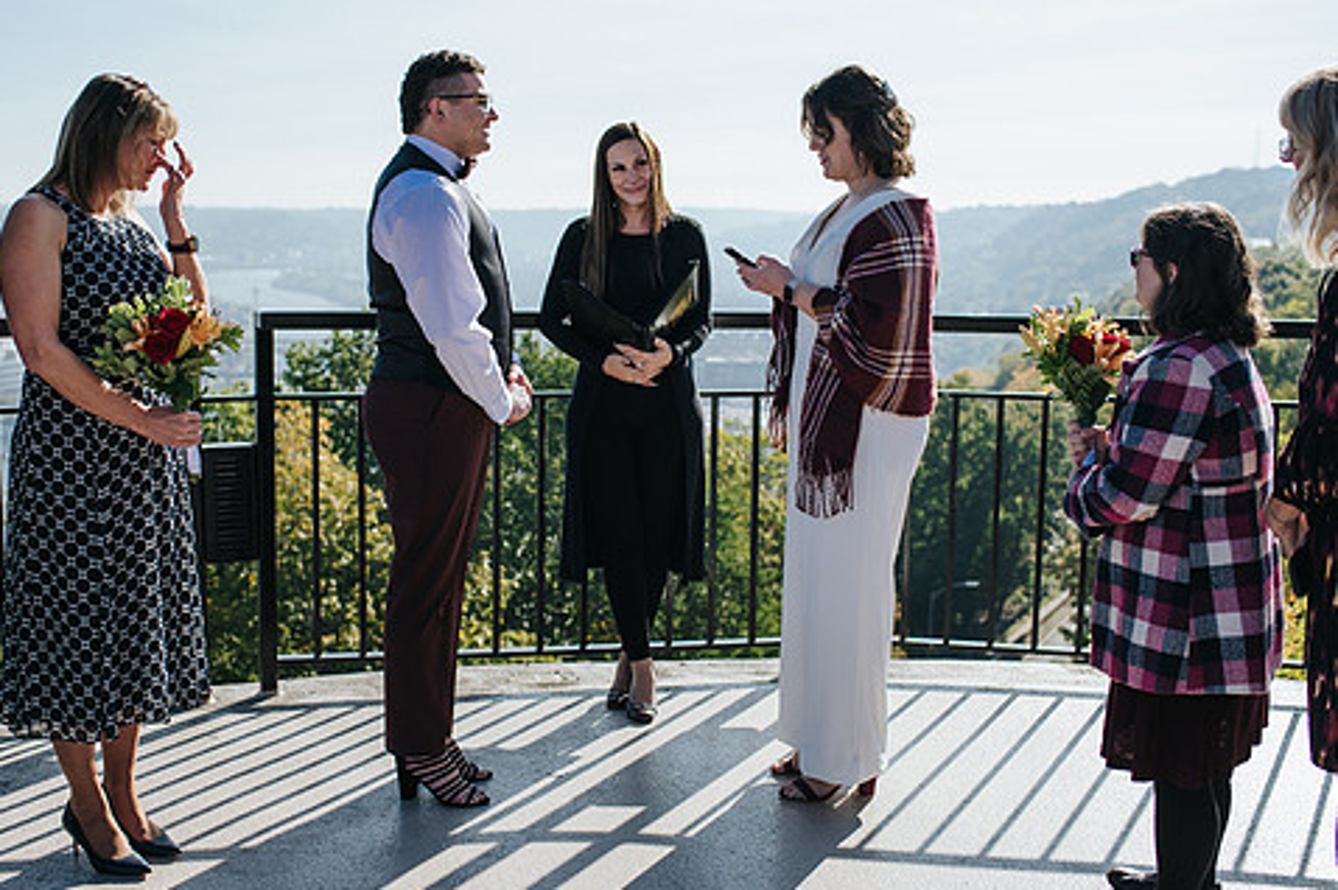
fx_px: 1597
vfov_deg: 31.1
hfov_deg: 45.4
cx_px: 582
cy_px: 414
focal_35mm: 43
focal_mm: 35
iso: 100
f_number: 3.2
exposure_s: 1/1000
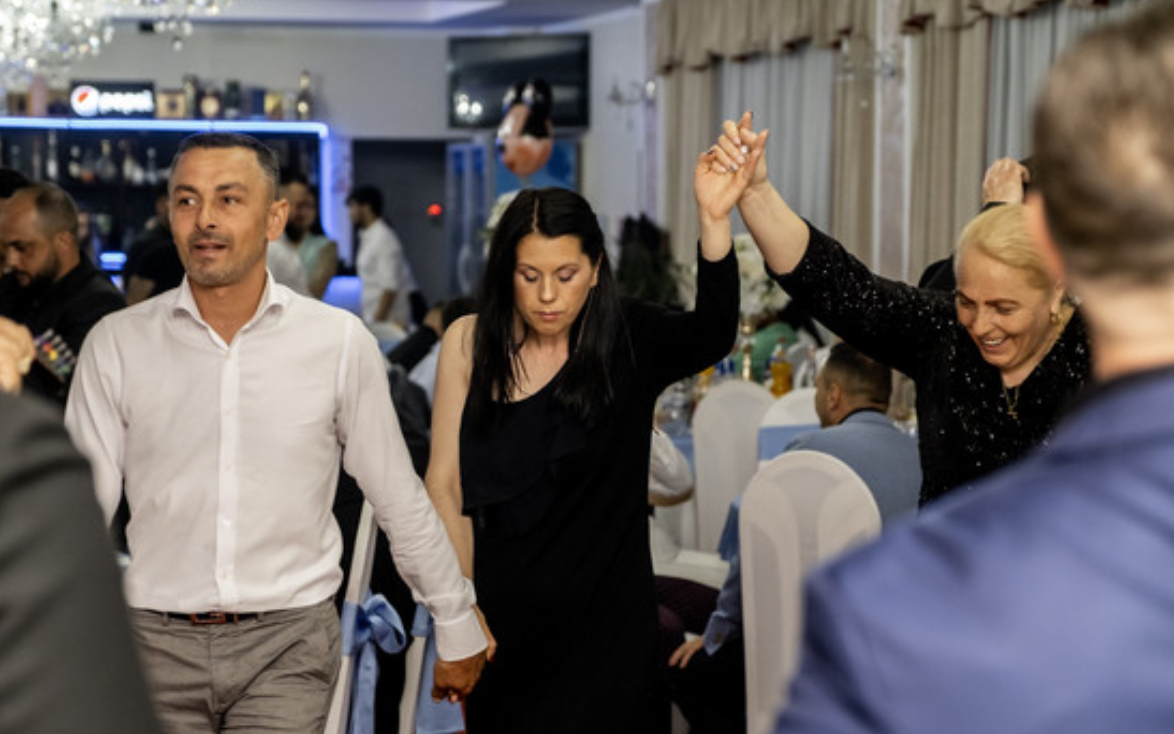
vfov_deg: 13.2
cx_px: 522
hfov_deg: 21.0
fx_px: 3168
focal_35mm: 99
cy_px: 415
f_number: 2.8
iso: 1250
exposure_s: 1/160
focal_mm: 55
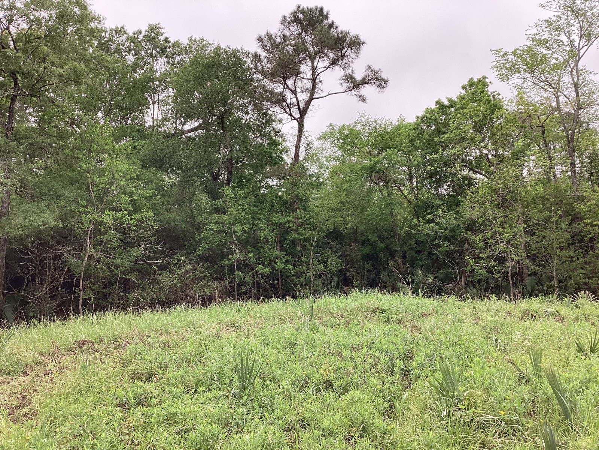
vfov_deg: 45.4
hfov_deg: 58.4
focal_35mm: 31
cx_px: 300
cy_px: 225
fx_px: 536
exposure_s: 1/120
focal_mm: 3.3
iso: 32
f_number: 2.4
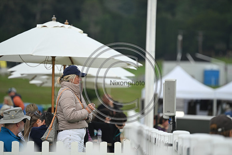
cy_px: 78
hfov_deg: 5.2
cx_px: 116
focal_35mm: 400
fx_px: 2578
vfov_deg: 3.4
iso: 640
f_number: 5.6
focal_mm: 400
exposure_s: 1/1250
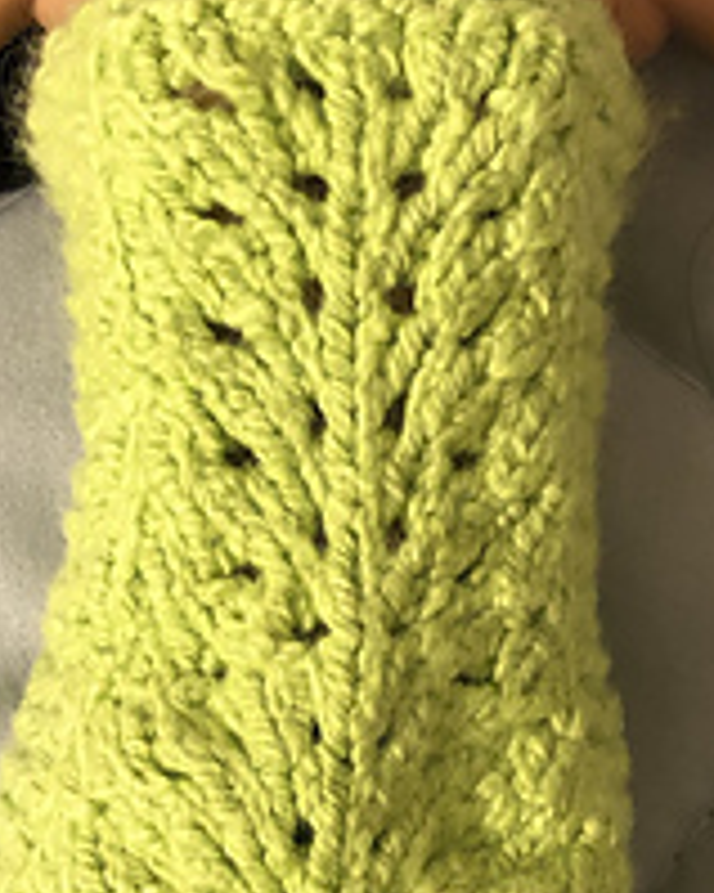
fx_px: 2326
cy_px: 736
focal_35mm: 88
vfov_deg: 21.4
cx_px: 422
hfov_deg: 17.4
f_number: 1.8
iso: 100
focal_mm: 3.99
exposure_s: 1/15
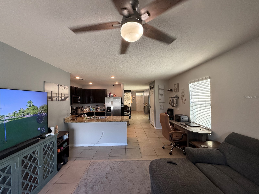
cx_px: 130
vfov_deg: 85.7
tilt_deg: +1.8
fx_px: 105
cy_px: 97
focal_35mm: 14
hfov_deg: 102.1
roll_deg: +0.9
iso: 320
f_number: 2.2
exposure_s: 1/120
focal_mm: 2.22
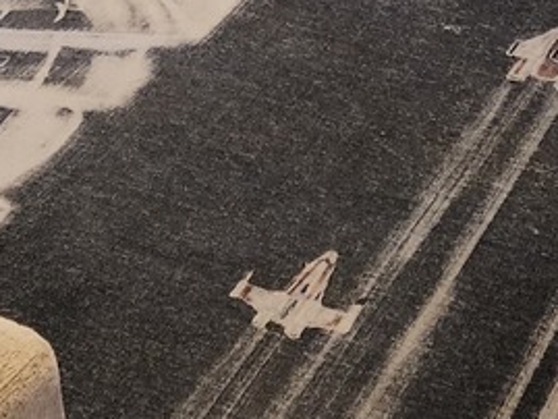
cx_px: 160
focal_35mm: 123
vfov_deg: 10.4
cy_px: -597
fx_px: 1984
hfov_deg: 16.0
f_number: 1.8
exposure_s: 1/120
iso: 500
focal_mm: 6.4
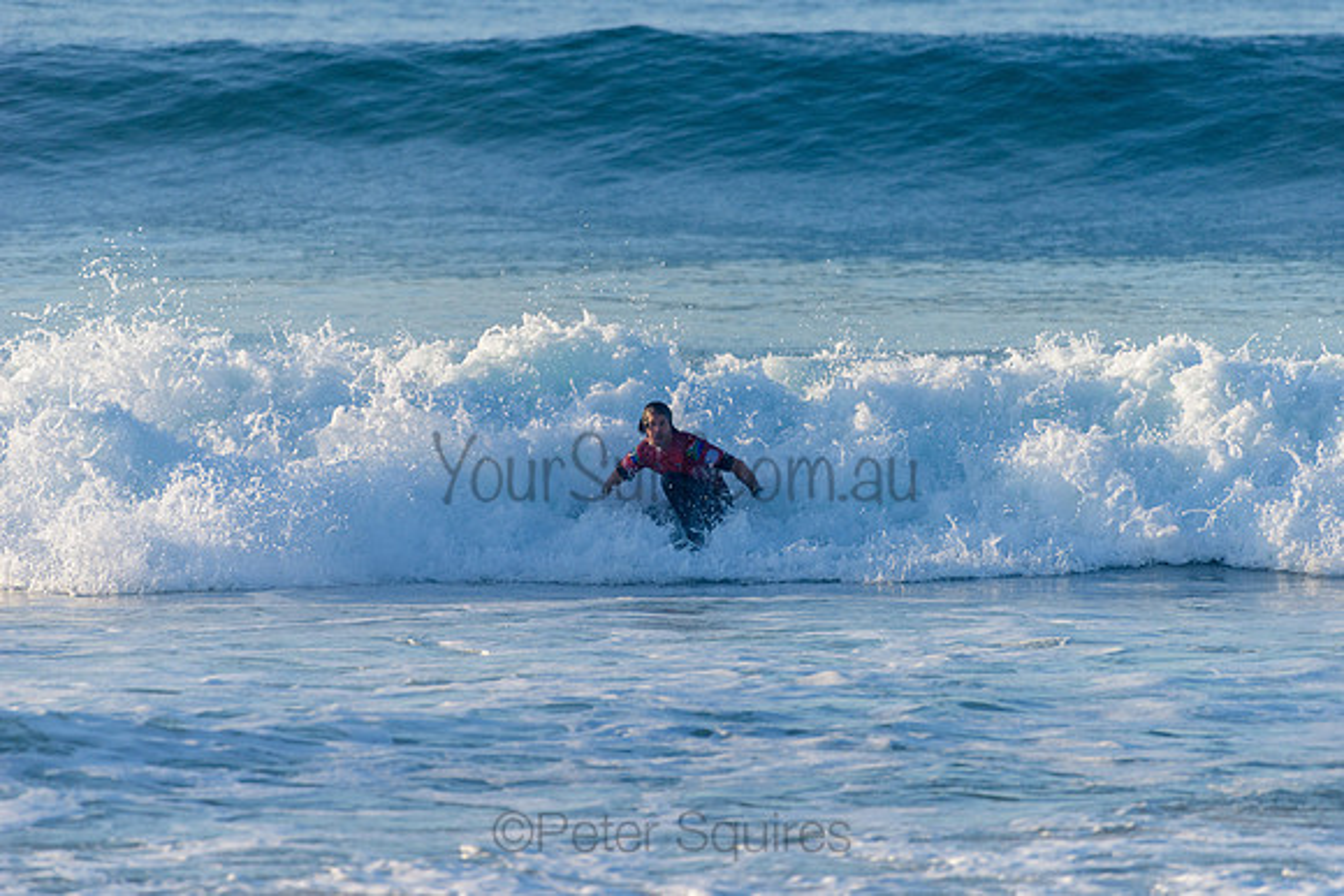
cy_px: 448
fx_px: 18674
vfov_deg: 2.8
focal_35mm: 500
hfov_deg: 4.1
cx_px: 672
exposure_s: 1/2000
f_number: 5.6
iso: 360
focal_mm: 500
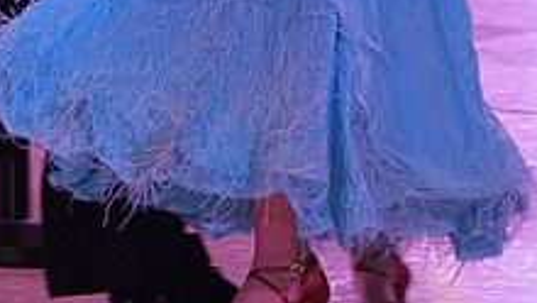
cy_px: -217
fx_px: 6539
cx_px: 292
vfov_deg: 2.6
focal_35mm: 459
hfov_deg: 4.7
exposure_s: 1/250
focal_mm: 166
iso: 2000
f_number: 6.3
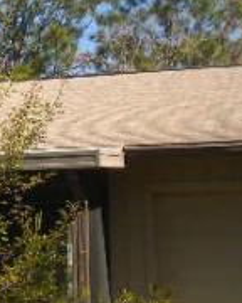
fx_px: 985
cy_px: 163
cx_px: -40
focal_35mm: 110
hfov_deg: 13.7
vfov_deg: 17.5
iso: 80
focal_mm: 6.3
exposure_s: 1/508
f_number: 4.6
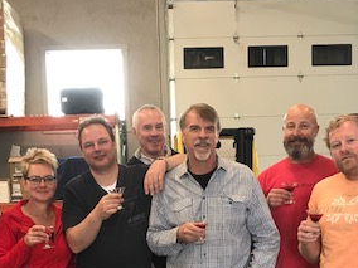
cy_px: 274
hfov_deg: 30.7
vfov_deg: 22.3
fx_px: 652
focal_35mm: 63
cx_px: 197
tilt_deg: -9.6
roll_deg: +0.9
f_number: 1.8
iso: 40
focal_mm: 3.99
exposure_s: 1/30
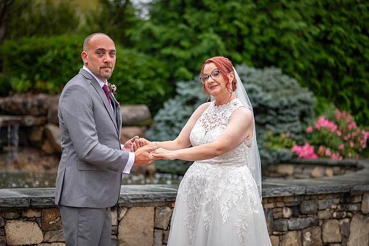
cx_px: 184
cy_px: 123
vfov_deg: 16.1
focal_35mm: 85
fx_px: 871
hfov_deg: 23.9
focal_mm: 85
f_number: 2.2
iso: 640
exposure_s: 1/3200
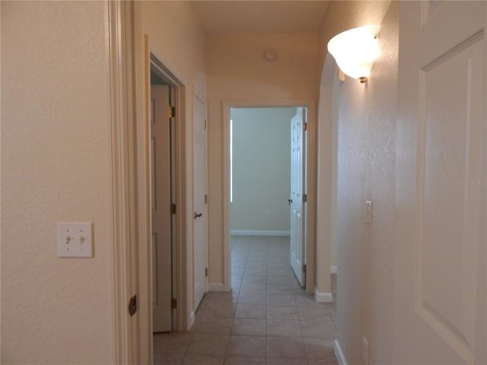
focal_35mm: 22
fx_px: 309
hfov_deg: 76.4
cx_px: 244
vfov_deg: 61.0
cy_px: 182
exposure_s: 1/30
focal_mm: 4
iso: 200
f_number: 3
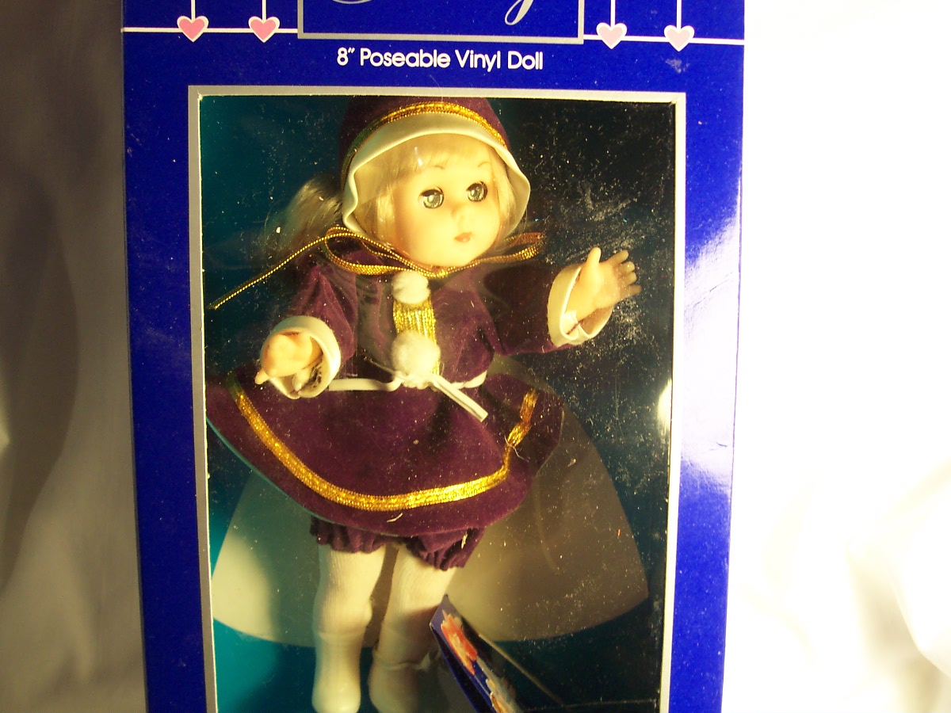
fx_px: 1016
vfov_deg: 38.7
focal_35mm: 37
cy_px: 356
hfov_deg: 50.1
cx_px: 476
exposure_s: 1/30
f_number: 2.8
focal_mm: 5.6
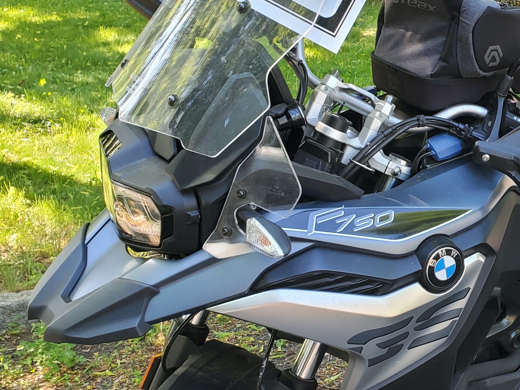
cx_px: 515
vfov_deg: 22.4
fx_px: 976
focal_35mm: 65
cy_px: 286
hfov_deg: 28.1
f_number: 2.4
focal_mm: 4.3
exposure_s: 1/120
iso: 80
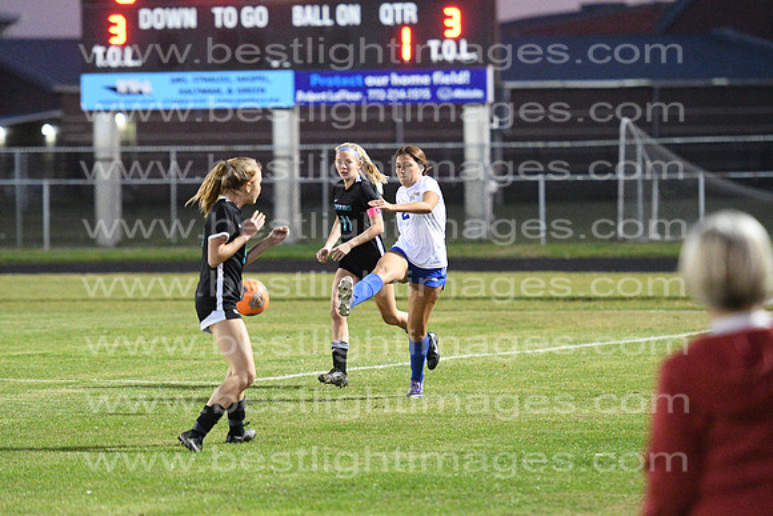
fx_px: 5476
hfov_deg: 8.1
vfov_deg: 5.4
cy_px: 258
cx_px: 386
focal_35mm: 255
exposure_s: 1/800
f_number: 2.8
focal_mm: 170
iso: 10000
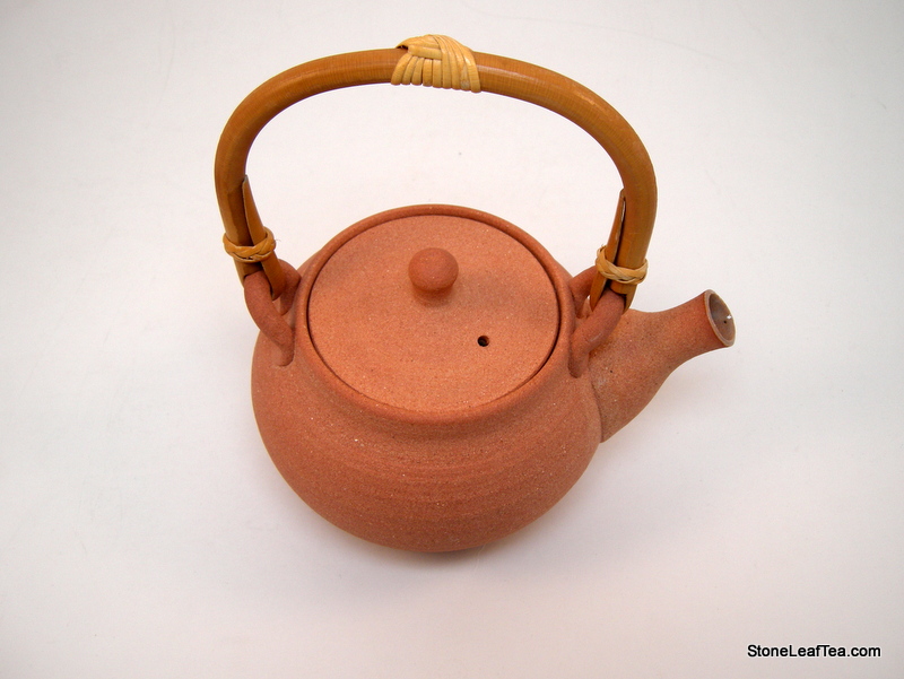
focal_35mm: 35
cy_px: 340
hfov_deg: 52.6
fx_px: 915
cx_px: 452
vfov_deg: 40.7
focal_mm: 7.5
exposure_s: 1/66
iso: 64
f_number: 3
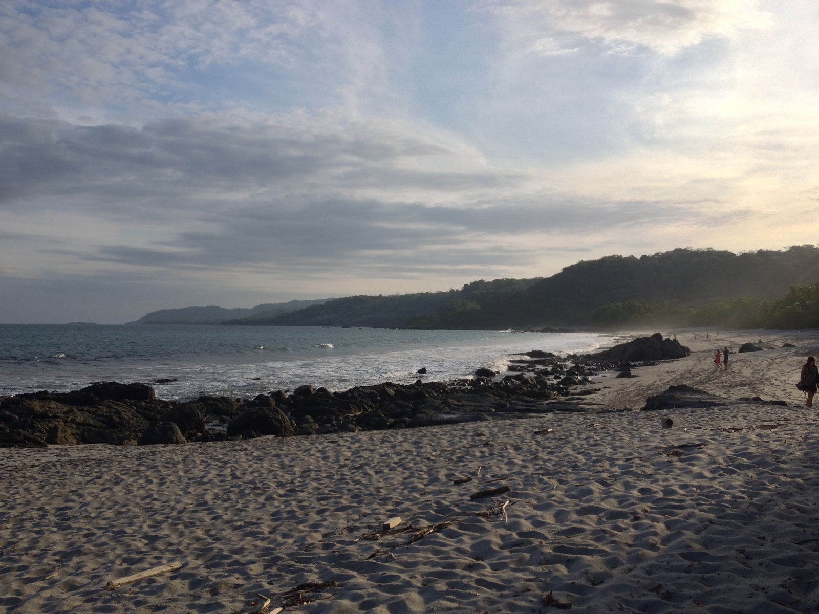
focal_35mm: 35
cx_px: 410
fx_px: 828
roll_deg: +0.2
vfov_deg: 40.7
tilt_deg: -1.6
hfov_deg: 52.6
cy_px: 307
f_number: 2.4
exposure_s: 1/1200
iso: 50
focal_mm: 4.28
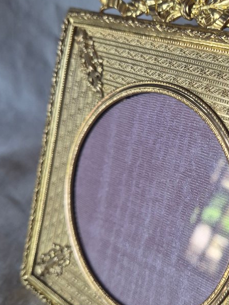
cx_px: 205
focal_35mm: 46
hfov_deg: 30.2
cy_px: 176
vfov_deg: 41.1
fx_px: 406
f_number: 1.8
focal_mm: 5.4
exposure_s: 1/100
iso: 250
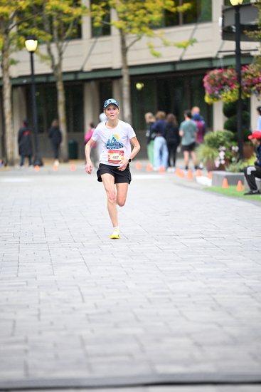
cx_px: 130
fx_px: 2173
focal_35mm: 200
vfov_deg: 10.3
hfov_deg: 6.9
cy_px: 196
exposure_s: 1/1250
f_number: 2.8
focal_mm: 200
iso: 1250
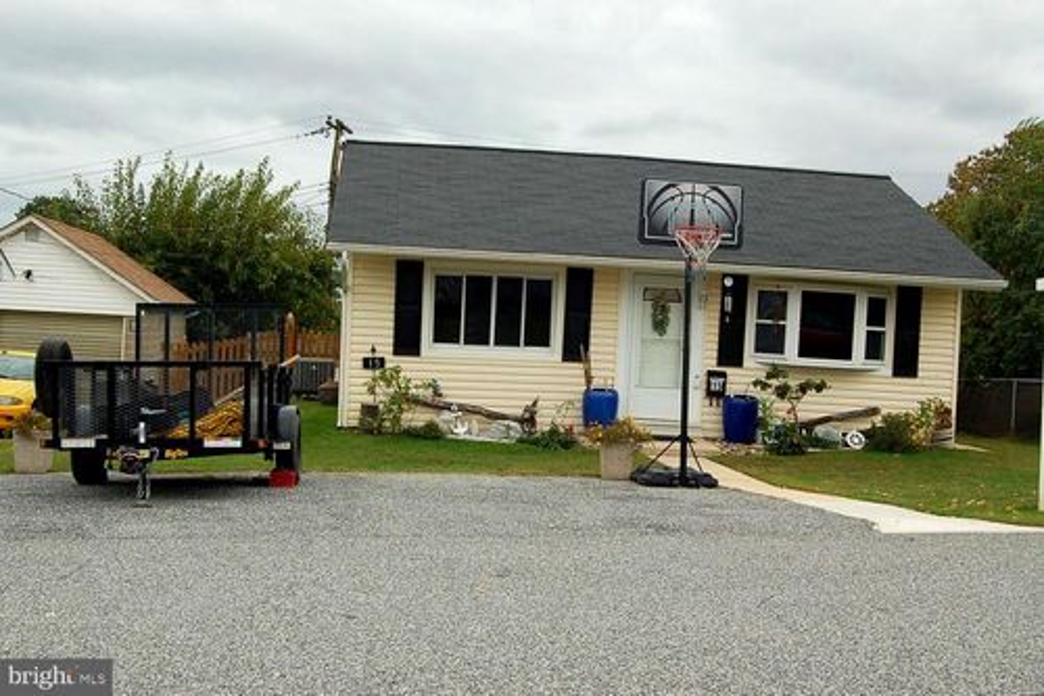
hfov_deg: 43.6
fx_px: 1304
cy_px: 348
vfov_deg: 29.8
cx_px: 522
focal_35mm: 45
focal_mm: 30
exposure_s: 1/250
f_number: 10
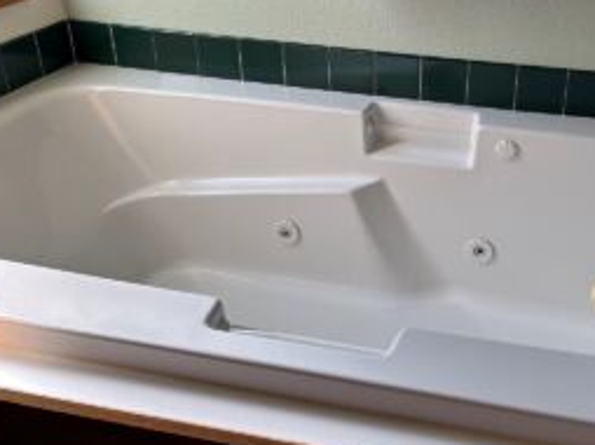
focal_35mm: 41
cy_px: 155
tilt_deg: -26.5
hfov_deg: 44.5
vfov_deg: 34.8
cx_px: 436
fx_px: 704
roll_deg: -1.6
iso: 50
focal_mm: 5.7
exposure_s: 1/357
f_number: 1.5
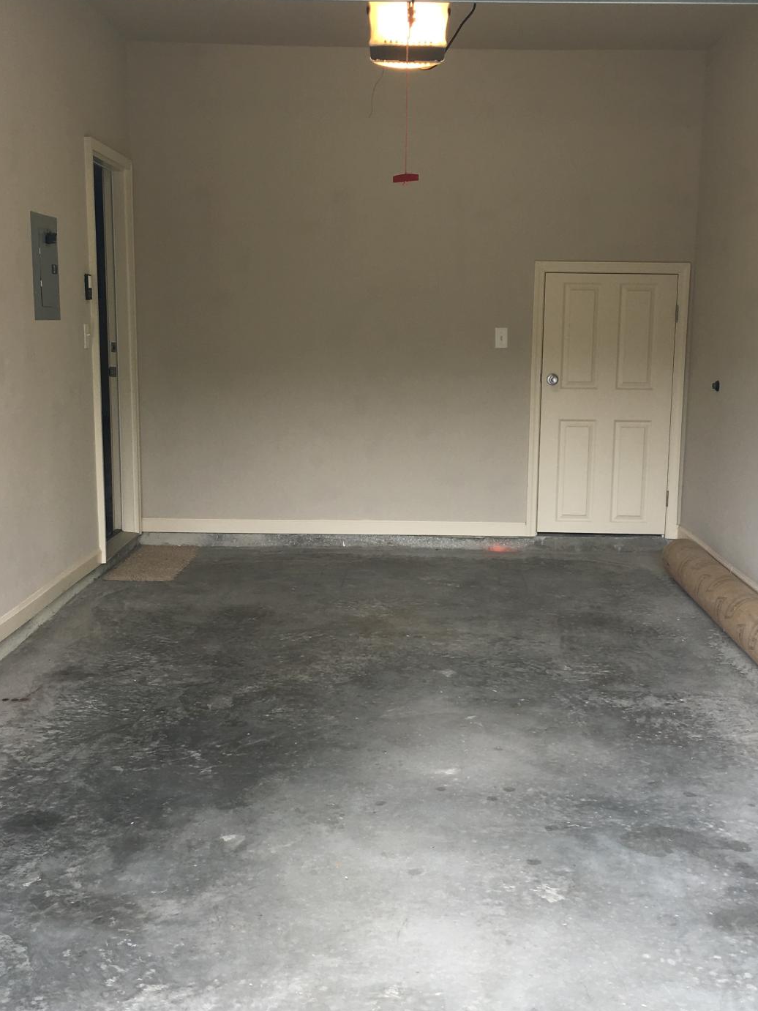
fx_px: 1226
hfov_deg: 34.3
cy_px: 528
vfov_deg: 44.8
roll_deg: -1.1
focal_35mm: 42
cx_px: 405
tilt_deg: -10.0
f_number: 2.2
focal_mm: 4.15
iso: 25
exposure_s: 1/60
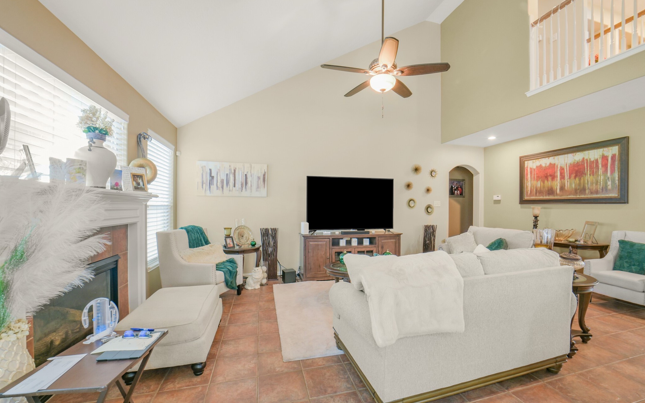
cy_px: 212
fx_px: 264
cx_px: 337
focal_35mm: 15
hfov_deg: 101.4
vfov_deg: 74.7
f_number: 11
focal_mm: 14
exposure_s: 1/2.5
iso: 500
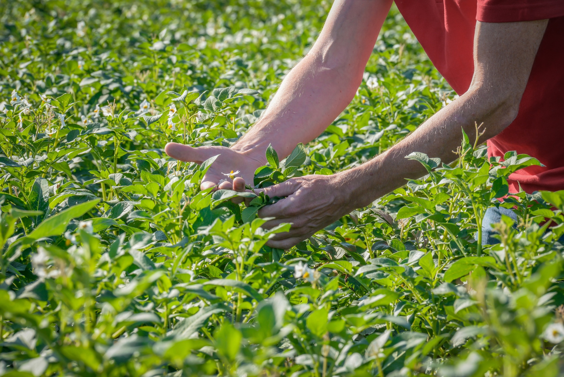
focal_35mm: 200
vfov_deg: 6.9
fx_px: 3134
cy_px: 188
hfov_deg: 10.3
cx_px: 282
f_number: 16
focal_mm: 200
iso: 800
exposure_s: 1/320
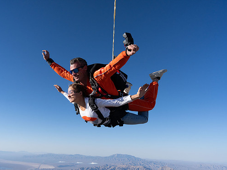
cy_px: 88
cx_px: 97
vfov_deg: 51.3
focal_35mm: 27
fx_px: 177
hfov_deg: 65.0
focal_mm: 24
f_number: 9
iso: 800
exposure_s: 1/2000
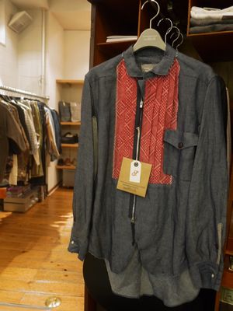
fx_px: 251
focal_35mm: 28
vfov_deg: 63.4
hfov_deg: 49.7
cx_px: 116
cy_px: 156
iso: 800
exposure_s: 1/20
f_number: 2.5
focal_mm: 14
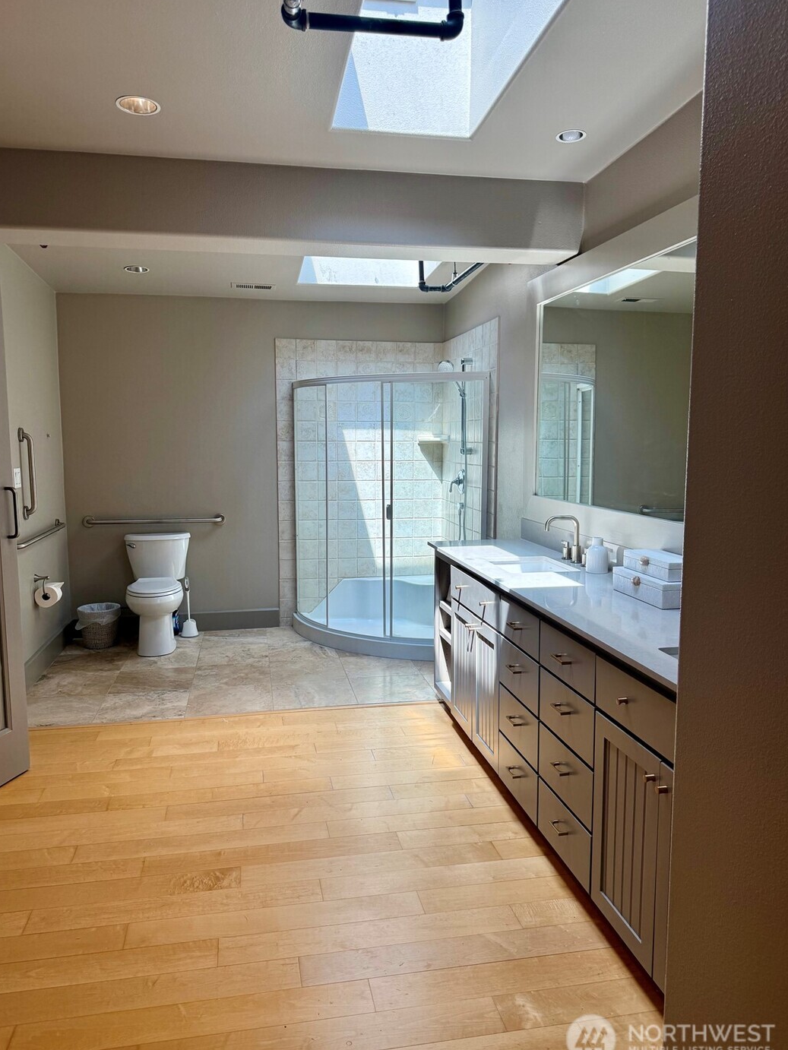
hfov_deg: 54.9
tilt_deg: -6.8
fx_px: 759
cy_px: 527
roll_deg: +0.0
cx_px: 388
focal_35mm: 25
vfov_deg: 69.4
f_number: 1.78
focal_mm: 6.76
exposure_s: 1/649
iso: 100
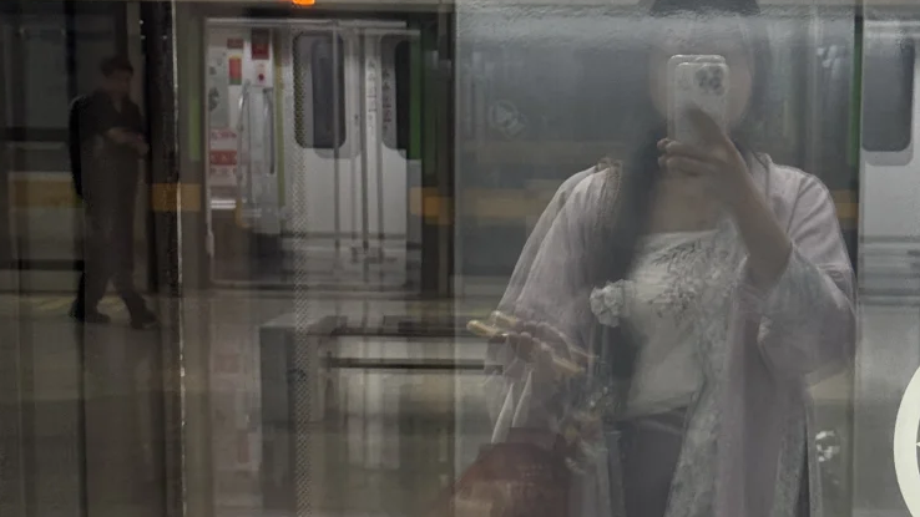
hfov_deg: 20.9
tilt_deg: -7.9
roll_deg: -1.2
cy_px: 452
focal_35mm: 102
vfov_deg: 11.8
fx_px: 2488
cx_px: 621
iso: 250
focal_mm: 6.76
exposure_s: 1/33
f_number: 1.78
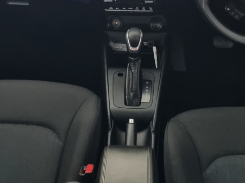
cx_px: 117
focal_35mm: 59
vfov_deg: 24.1
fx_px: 417
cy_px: 18
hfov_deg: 32.7
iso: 500
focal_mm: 5.4
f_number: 1.8
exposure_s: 1/50
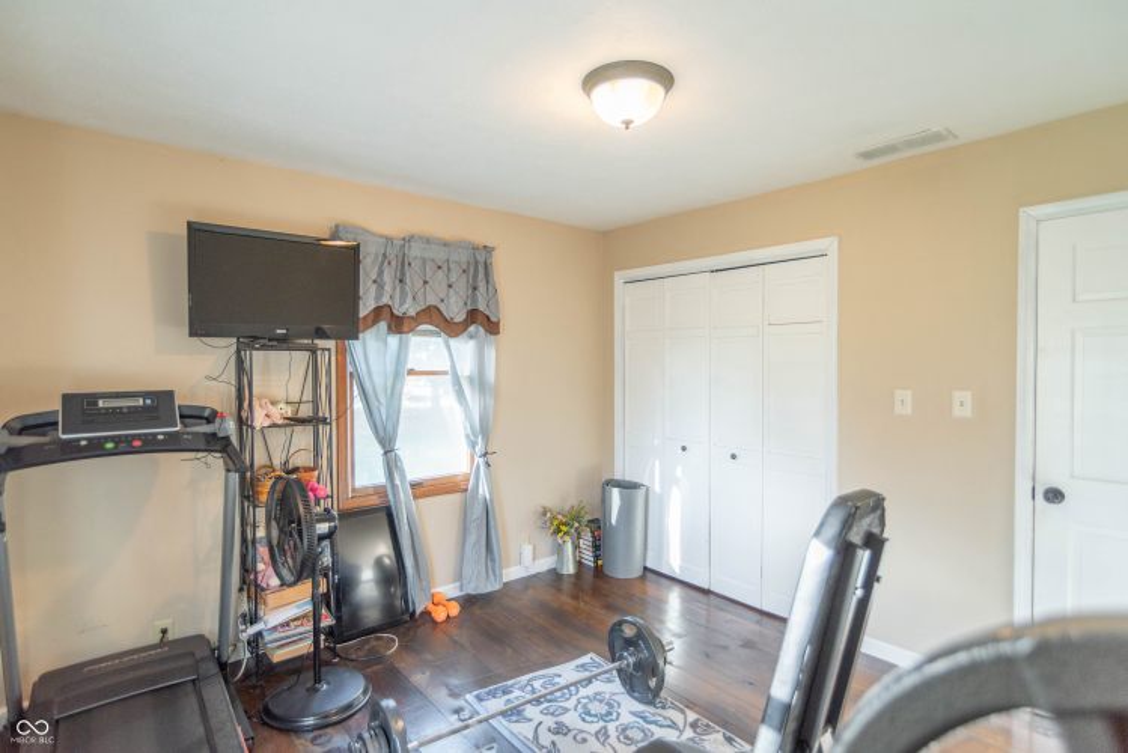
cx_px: 564
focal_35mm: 18
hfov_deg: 90.0
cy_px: 376
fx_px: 564
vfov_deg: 67.4
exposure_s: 1/50
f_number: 3.5
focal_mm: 18
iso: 320
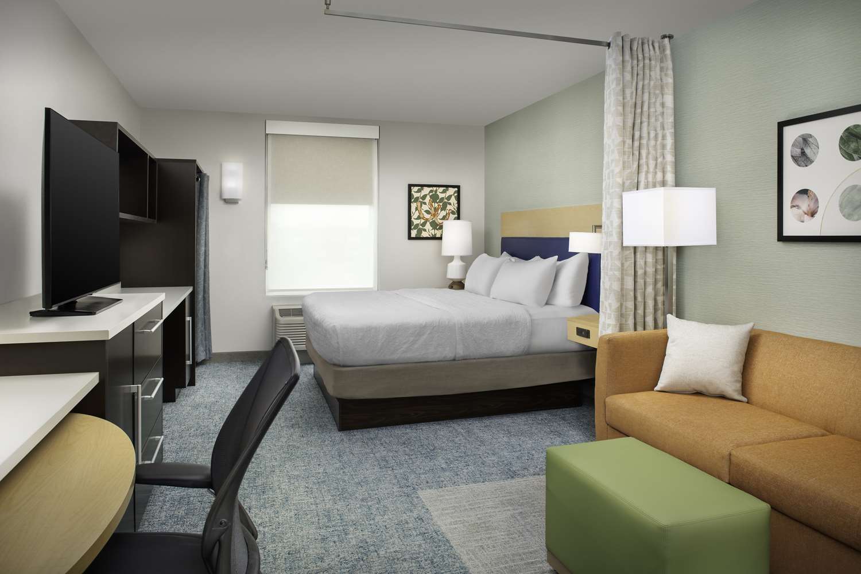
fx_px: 574
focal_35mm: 24
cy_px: 287
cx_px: 430
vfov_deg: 53.1
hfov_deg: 73.7
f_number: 11
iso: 400
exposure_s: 1/250
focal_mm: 24
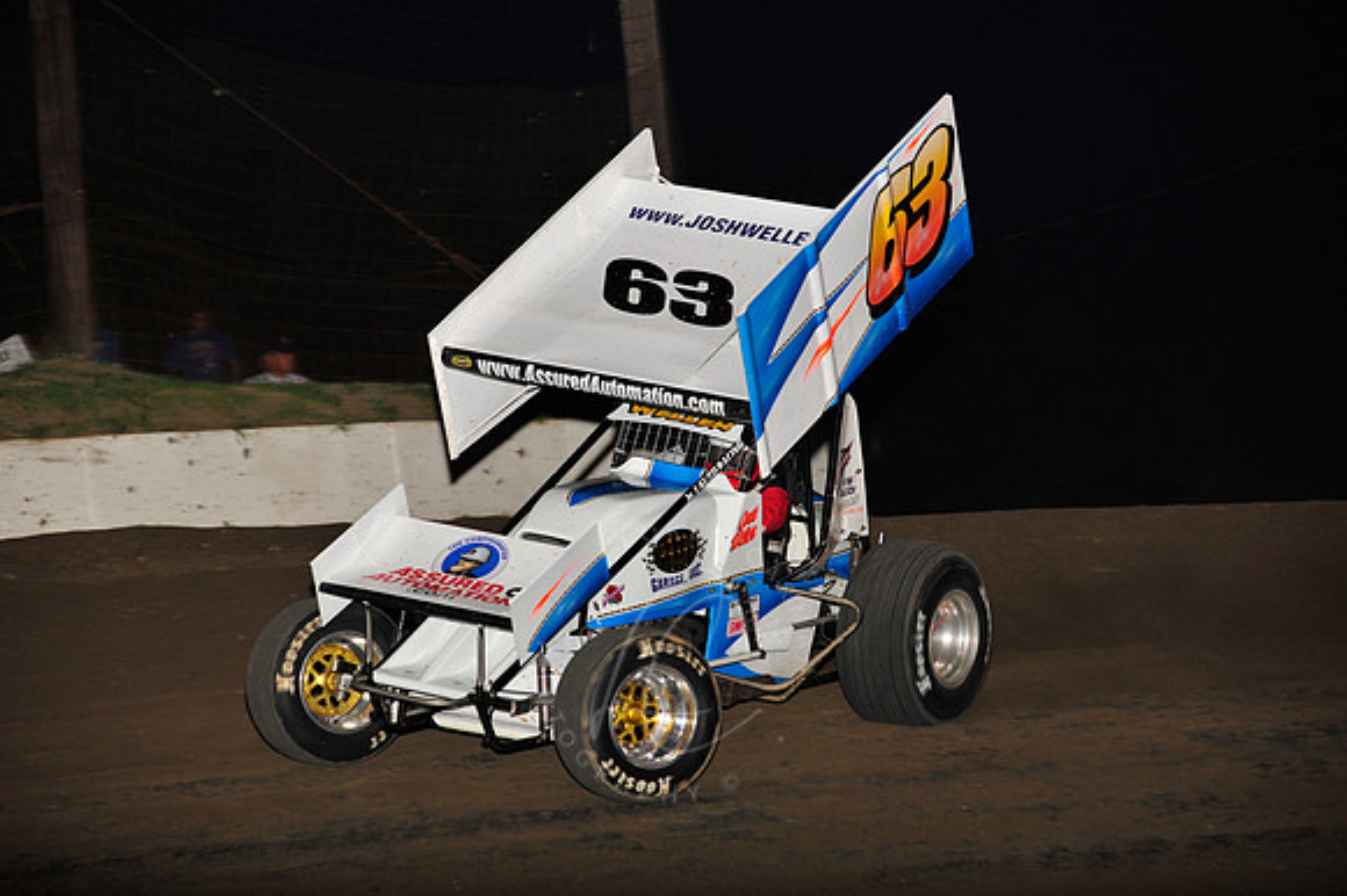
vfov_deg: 8.8
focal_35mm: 155
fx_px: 5796
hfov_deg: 13.3
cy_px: 448
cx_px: 674
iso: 1000
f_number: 6.3
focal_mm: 155
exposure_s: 1/320
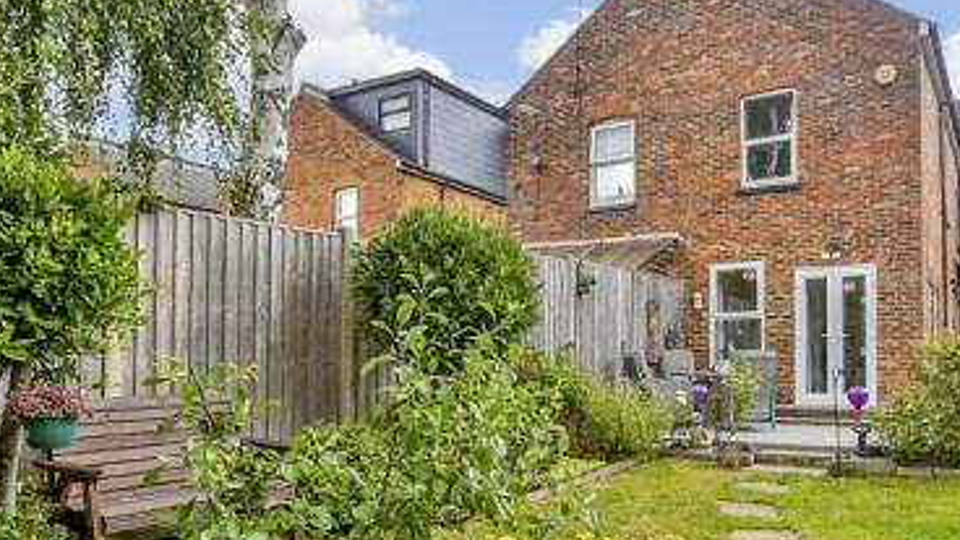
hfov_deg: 67.3
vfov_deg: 41.3
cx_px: 570
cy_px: 330
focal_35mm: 28
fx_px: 713
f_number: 8
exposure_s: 1/100
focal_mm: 10
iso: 160
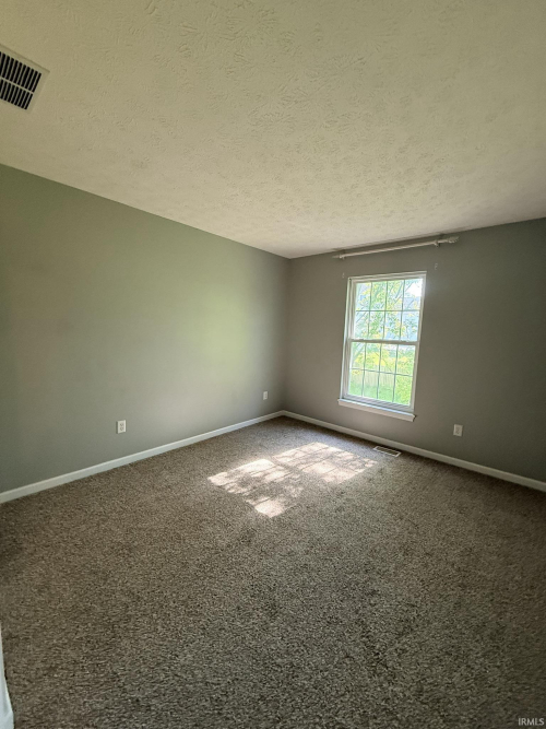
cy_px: 364
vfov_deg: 102.1
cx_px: 273
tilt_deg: -6.2
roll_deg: -1.6
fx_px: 295
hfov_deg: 85.7
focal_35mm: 14
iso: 320
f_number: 2.2
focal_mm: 2.22
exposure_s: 1/90
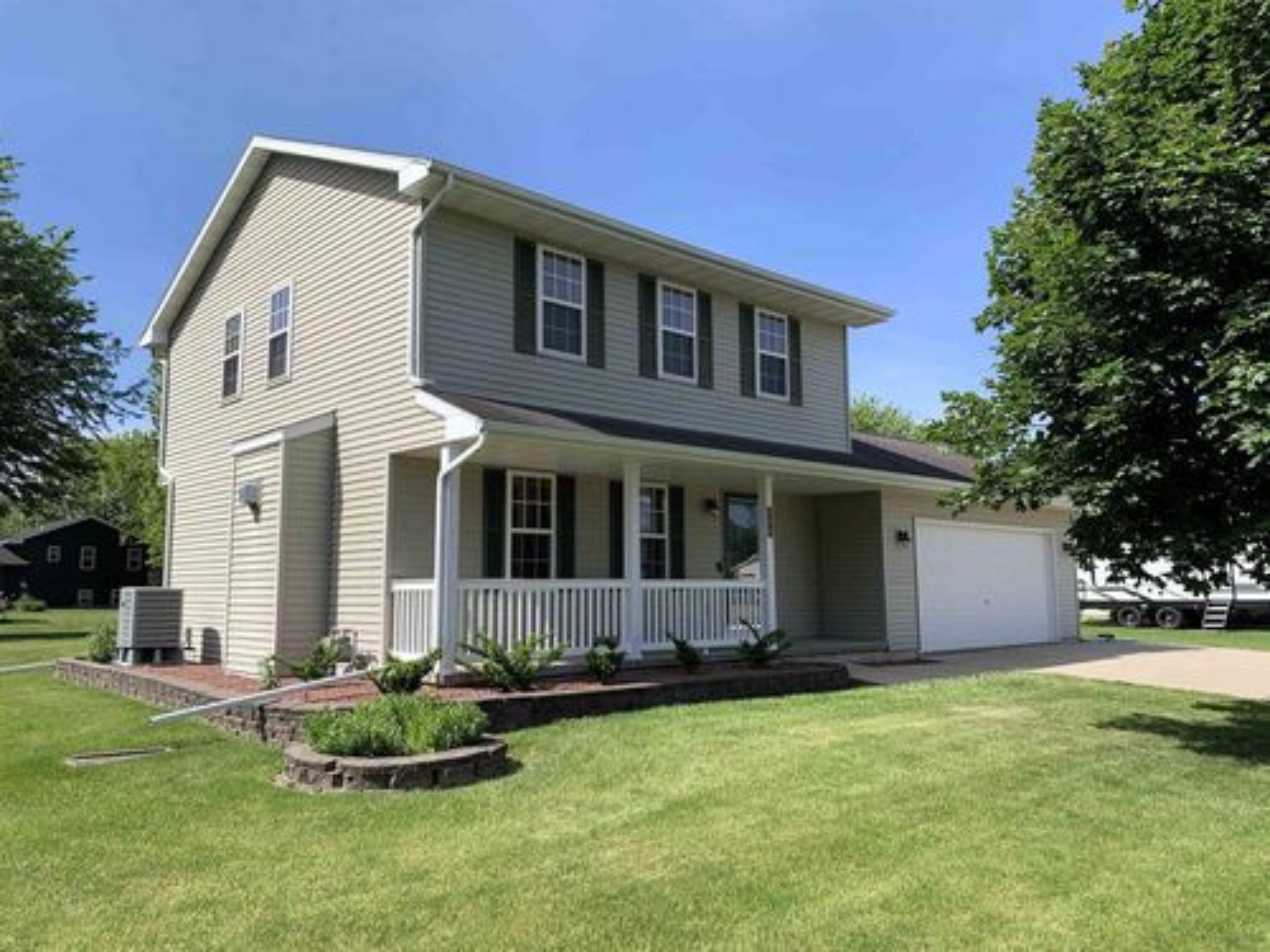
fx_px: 954
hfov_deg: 67.3
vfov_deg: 53.1
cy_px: 476
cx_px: 635
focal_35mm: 26
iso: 25
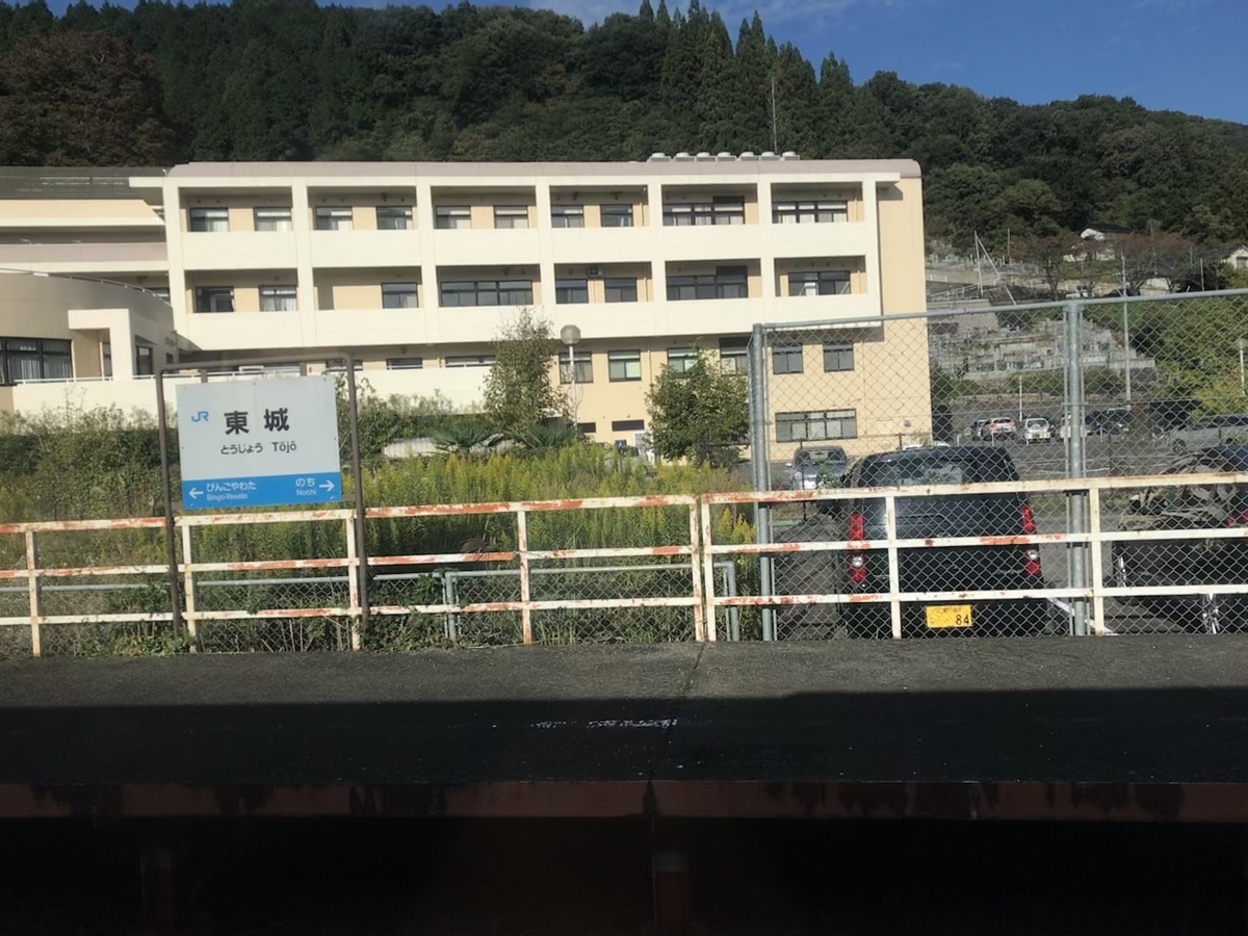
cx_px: 624
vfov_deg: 49.7
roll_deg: +1.0
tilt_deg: -4.1
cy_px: 468
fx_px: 1009
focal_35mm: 28
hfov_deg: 63.4
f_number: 1.8
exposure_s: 1/2740
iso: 20
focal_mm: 3.99
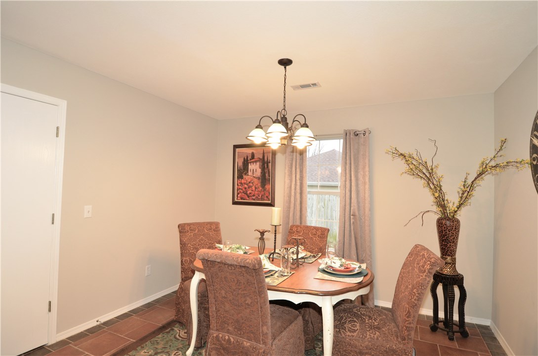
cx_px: 269
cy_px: 178
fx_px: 268
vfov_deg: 67.1
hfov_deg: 90.1
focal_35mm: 18
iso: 560
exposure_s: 1/60
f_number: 4
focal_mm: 12
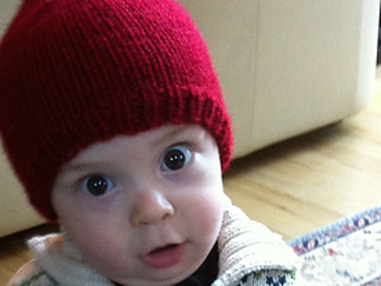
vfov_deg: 17.3
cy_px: 356
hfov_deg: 24.1
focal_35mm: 81
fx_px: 892
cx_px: 184
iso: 250
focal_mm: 3.85
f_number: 2.8
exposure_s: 1/15
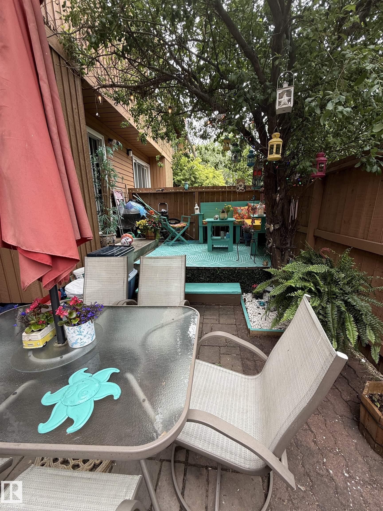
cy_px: 256
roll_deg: +0.0
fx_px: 207
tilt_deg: -12.4
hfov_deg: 85.7
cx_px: 192
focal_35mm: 14
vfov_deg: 102.1
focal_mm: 2.22
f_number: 2.2
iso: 50
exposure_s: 1/124
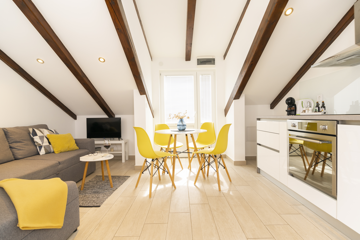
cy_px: 120
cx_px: 180
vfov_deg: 73.7
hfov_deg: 96.7
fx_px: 160
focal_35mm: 16
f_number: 4.5
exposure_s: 1/160
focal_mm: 16
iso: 400
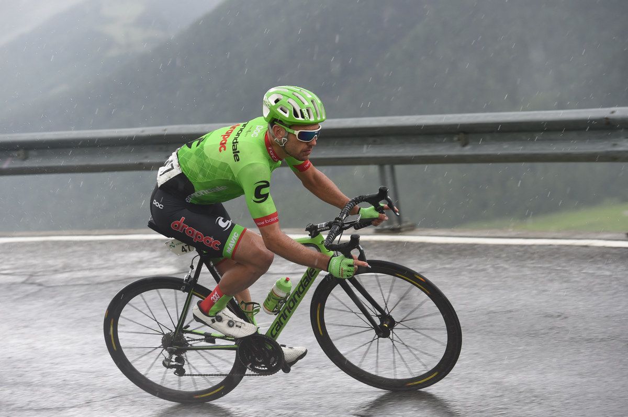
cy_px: 208
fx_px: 2126
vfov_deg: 11.2
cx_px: 314
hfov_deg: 16.8
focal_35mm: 122
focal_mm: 122
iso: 800
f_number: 5
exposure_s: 1/500
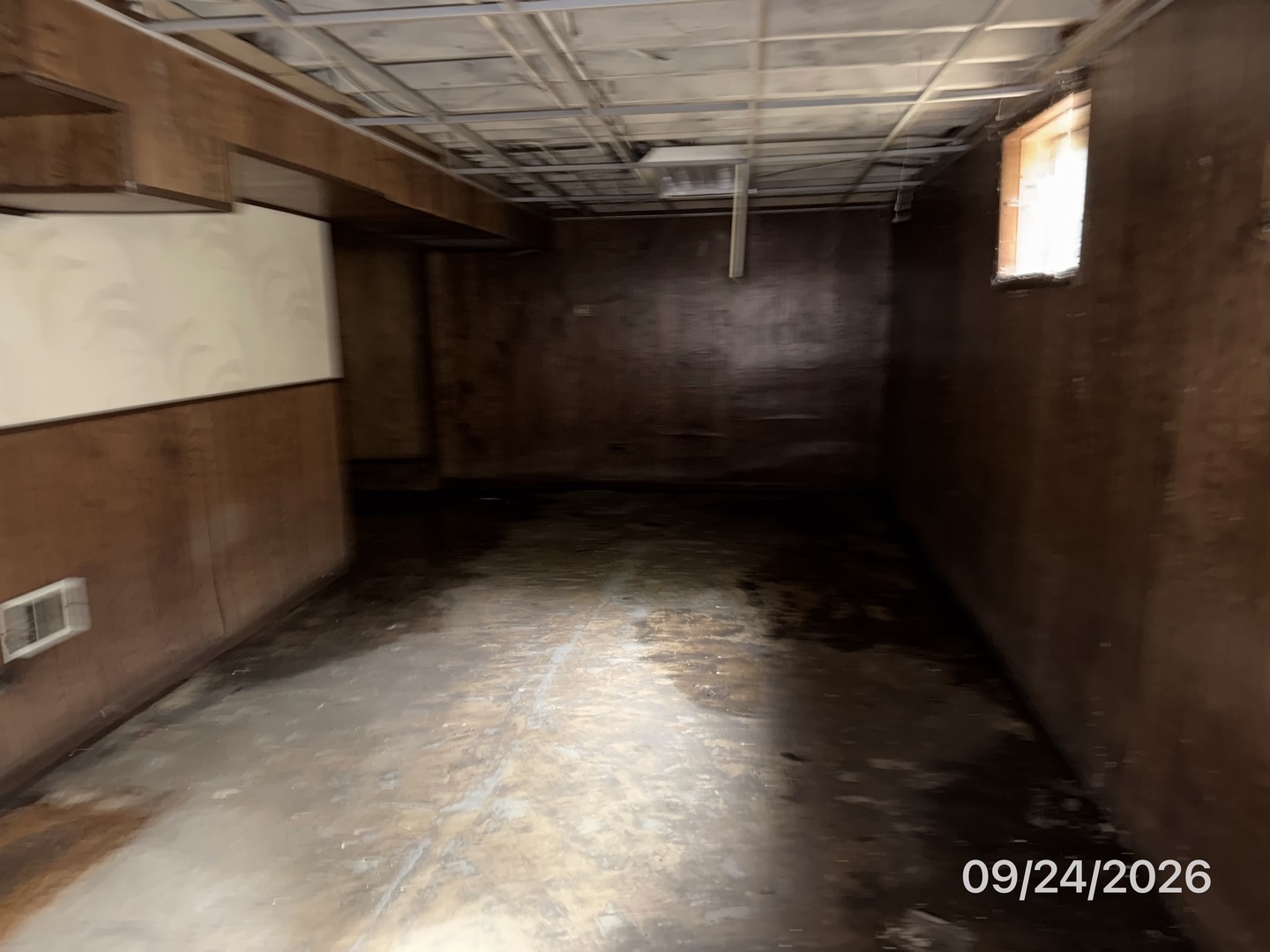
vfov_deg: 56.8
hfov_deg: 71.6
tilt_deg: -10.4
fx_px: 881
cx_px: 635
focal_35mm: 24
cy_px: 476
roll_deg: +1.6
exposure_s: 1/5
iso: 500
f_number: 1.78
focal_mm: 6.76
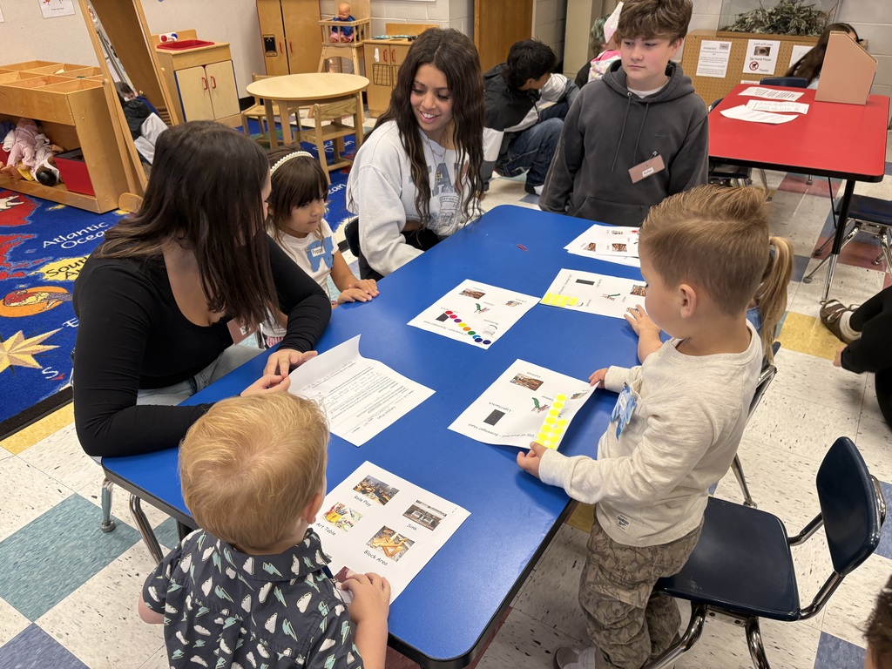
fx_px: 670
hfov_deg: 67.3
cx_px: 446
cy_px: 334
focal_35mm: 26
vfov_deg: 53.1
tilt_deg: -30.8
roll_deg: +1.6
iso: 100
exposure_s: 1/60
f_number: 1.6
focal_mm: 5.96
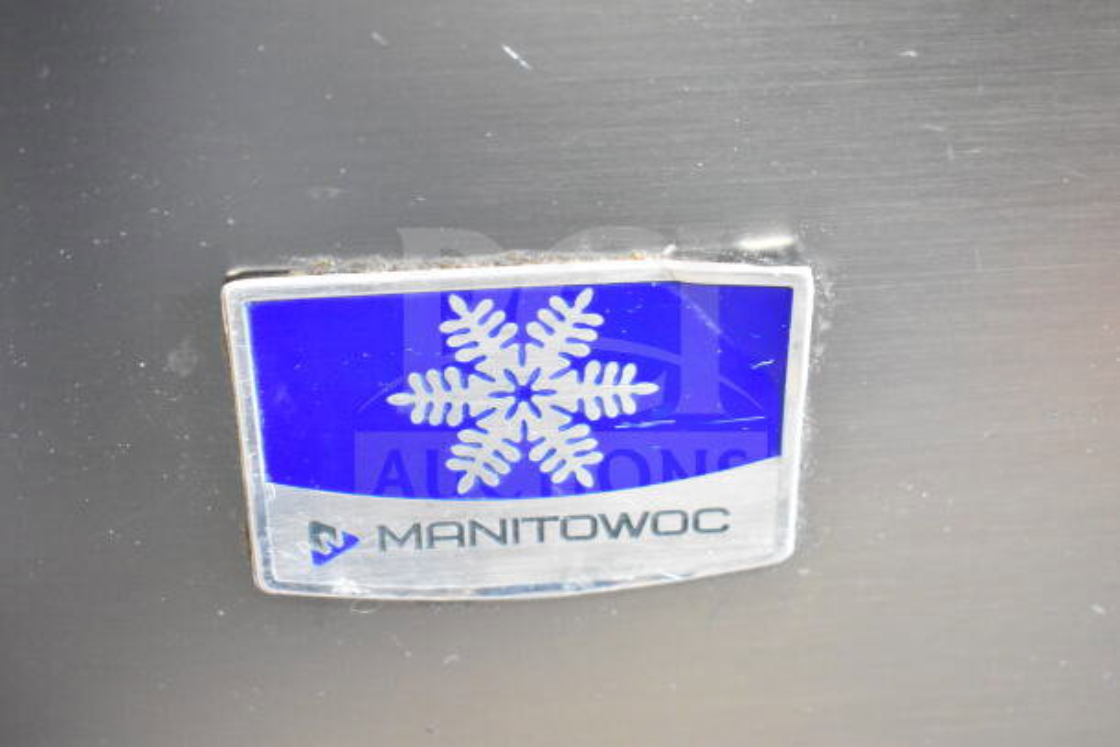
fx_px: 1867
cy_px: 374
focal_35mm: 60
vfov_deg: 22.6
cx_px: 560
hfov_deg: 33.4
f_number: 4.8
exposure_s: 1/60
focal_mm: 40
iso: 11400
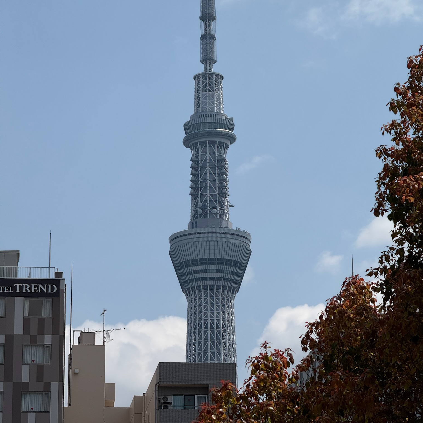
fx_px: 1963
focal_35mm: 142
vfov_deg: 12.3
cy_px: 153
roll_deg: +0.0
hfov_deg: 12.3
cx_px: 211
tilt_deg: +18.5
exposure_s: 1/3690
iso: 50
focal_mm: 15.66
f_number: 2.8
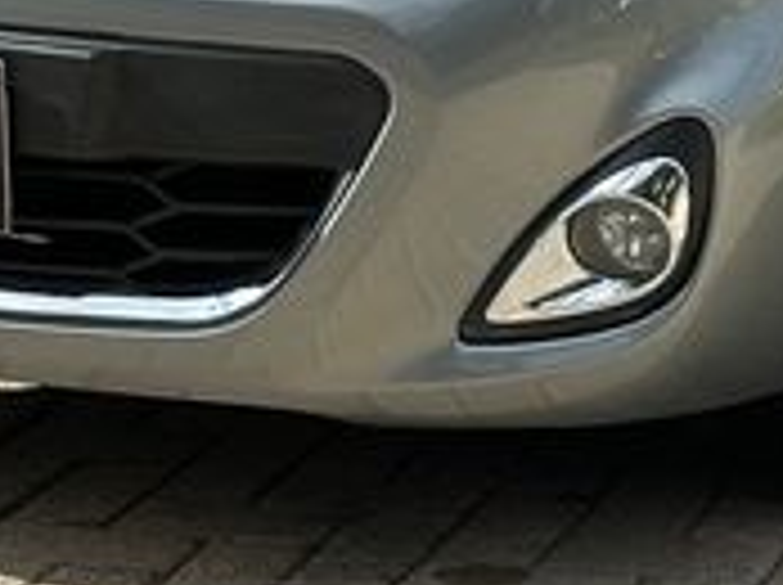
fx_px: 5060
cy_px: -518
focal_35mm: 224
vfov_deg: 6.5
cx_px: 544
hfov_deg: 8.8
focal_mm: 6.86
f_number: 1.78
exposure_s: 1/3257
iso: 64
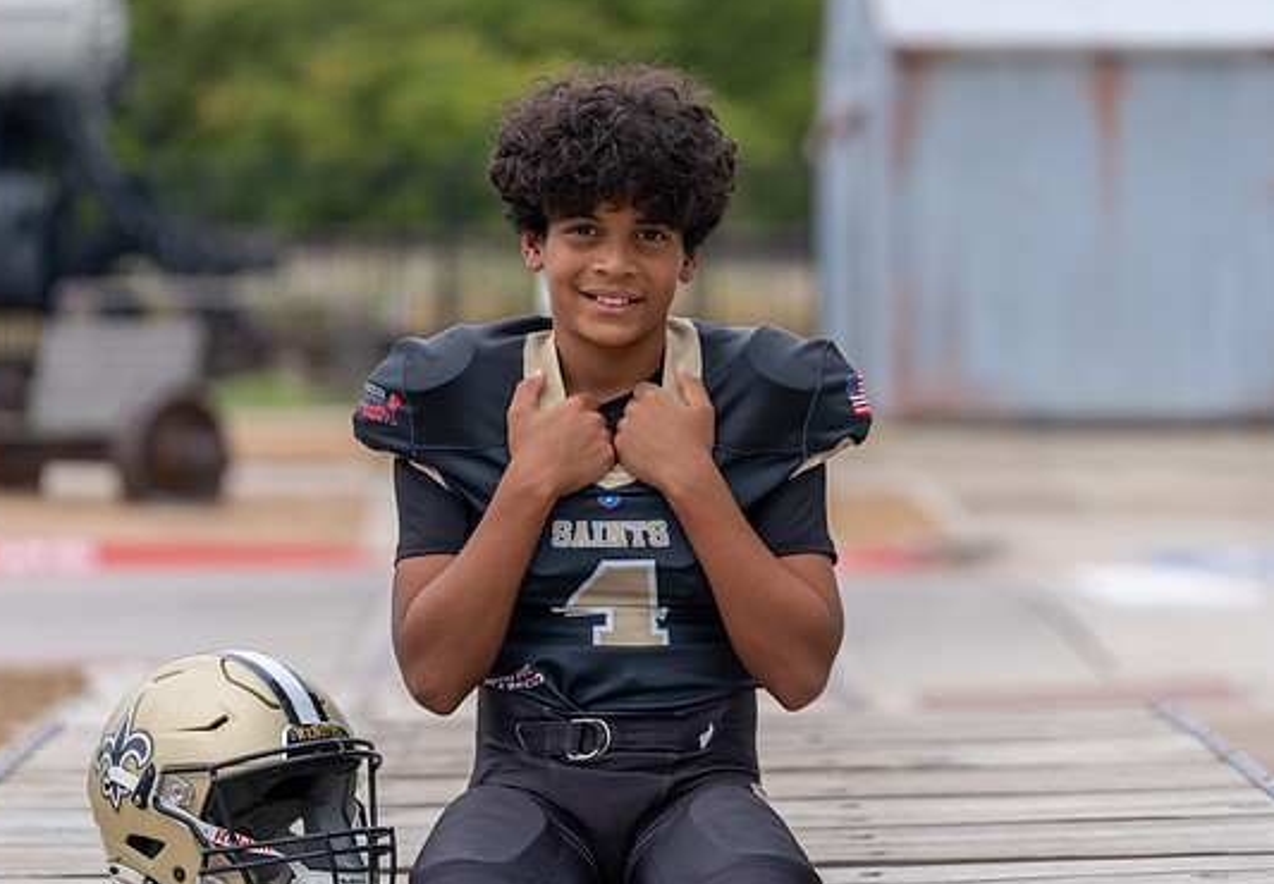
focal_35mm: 127
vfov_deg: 11.1
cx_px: 613
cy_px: 465
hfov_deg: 15.9
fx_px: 4552
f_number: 2.8
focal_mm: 110
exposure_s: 1/250
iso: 100
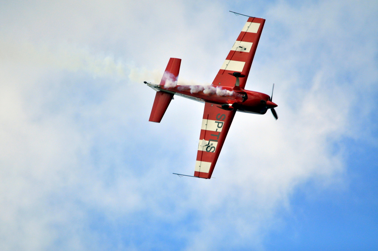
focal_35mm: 750
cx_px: 189
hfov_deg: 2.8
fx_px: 7866
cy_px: 126
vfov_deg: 1.8
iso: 400
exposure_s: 1/2500
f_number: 6.3
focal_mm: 500
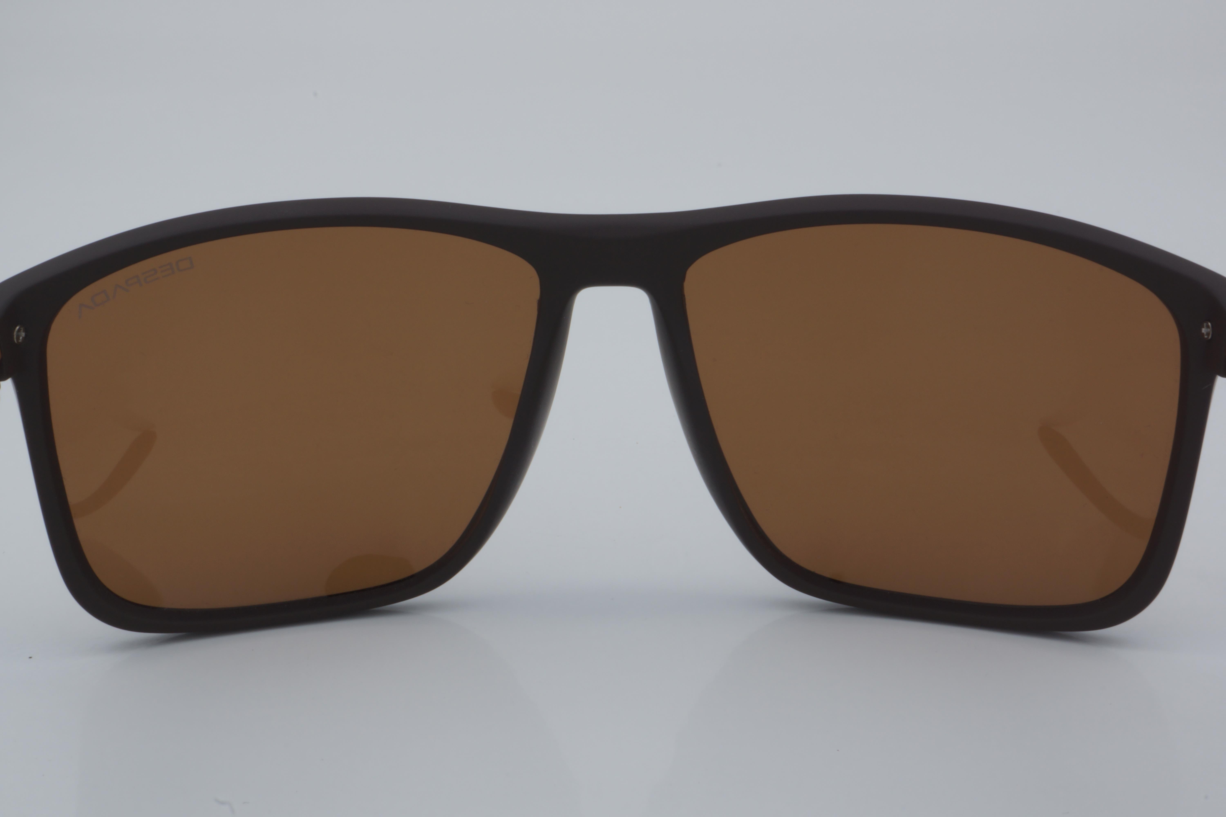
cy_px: 408
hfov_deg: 33.4
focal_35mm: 60
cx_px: 613
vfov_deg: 22.6
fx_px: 2043
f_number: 32
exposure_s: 1/4
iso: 100
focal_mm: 40
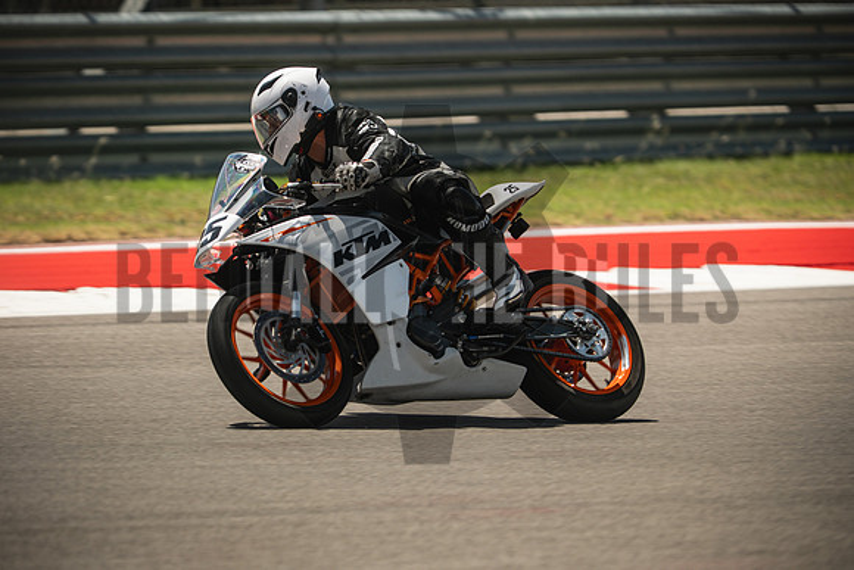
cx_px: 427
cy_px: 285
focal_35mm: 420
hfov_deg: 4.9
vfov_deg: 3.3
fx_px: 9965
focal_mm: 280
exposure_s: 1/1250
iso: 160
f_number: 3.2
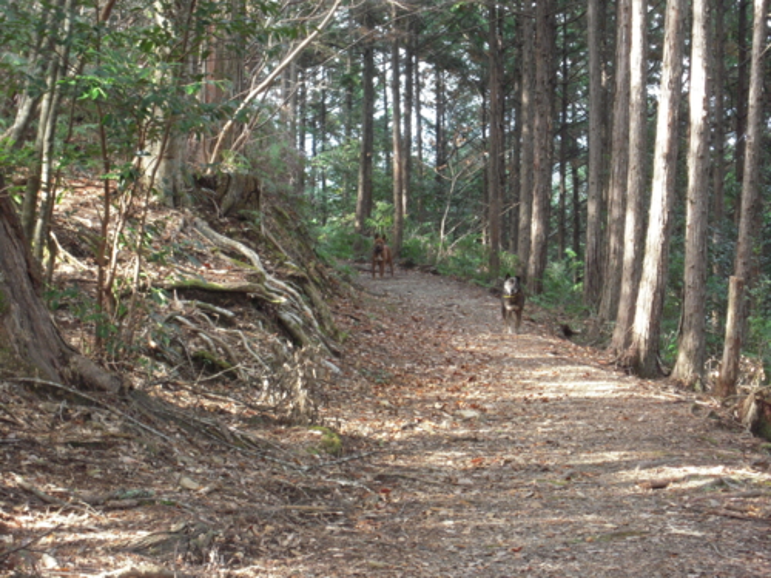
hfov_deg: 17.6
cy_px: 289
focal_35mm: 112
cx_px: 386
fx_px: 2495
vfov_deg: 13.2
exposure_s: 1/40
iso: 400
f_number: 5.8
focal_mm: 20
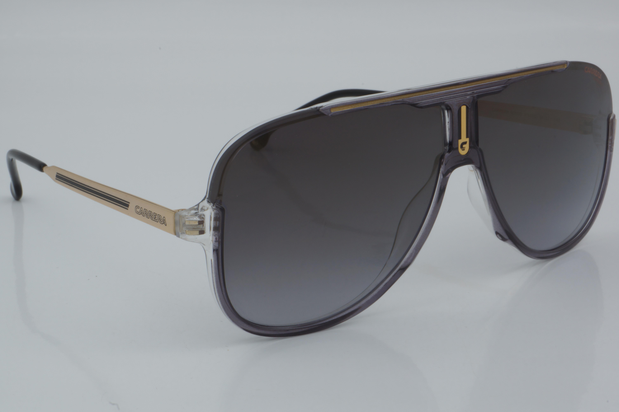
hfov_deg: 27.0
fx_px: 1289
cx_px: 310
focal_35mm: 75
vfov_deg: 18.2
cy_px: 206
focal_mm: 50
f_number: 32
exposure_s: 1/4
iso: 100
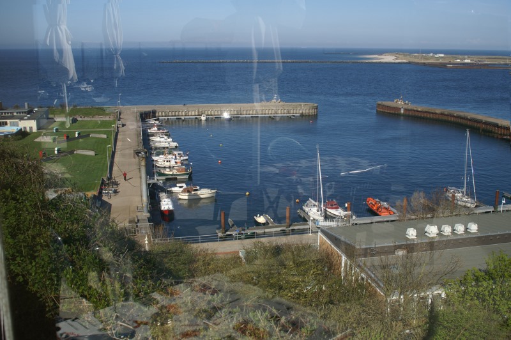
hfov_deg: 53.2
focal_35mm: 36
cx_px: 256
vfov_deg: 36.8
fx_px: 511
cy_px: 170
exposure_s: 1/320
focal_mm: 24
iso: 100
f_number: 10
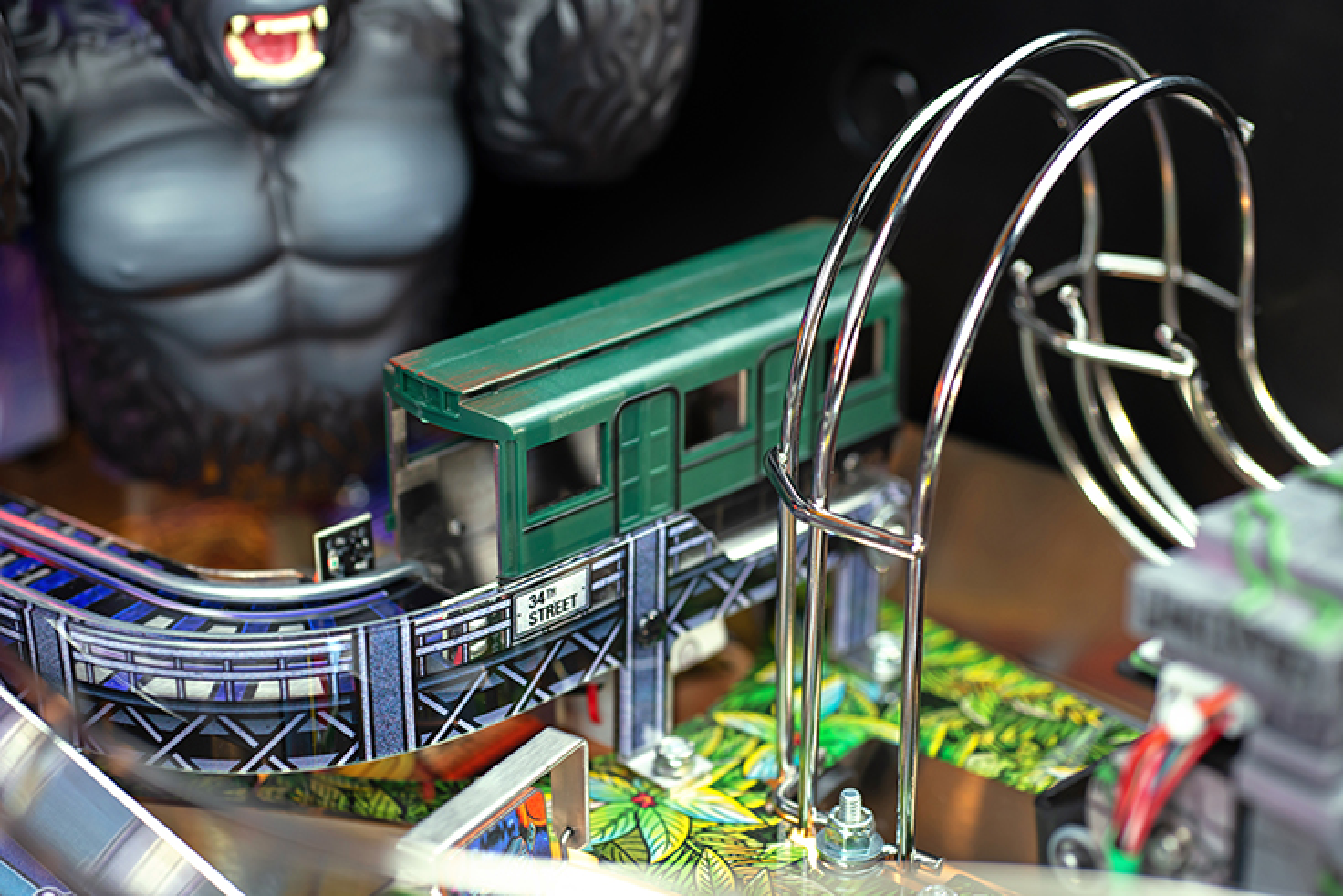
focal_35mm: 60
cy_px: 448
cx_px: 672
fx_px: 2239
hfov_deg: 33.4
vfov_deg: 22.6
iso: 320
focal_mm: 60
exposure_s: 1/80
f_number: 4.5
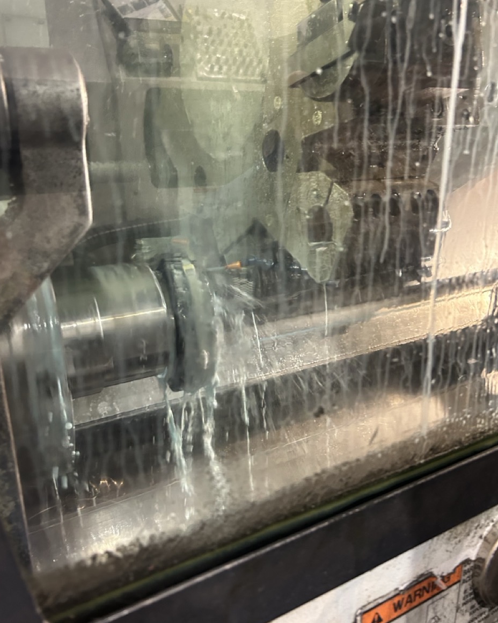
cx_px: 245
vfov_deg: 62.2
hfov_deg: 51.5
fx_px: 516
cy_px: 309
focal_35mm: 28
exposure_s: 1/40
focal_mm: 5.7
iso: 400
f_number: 1.5
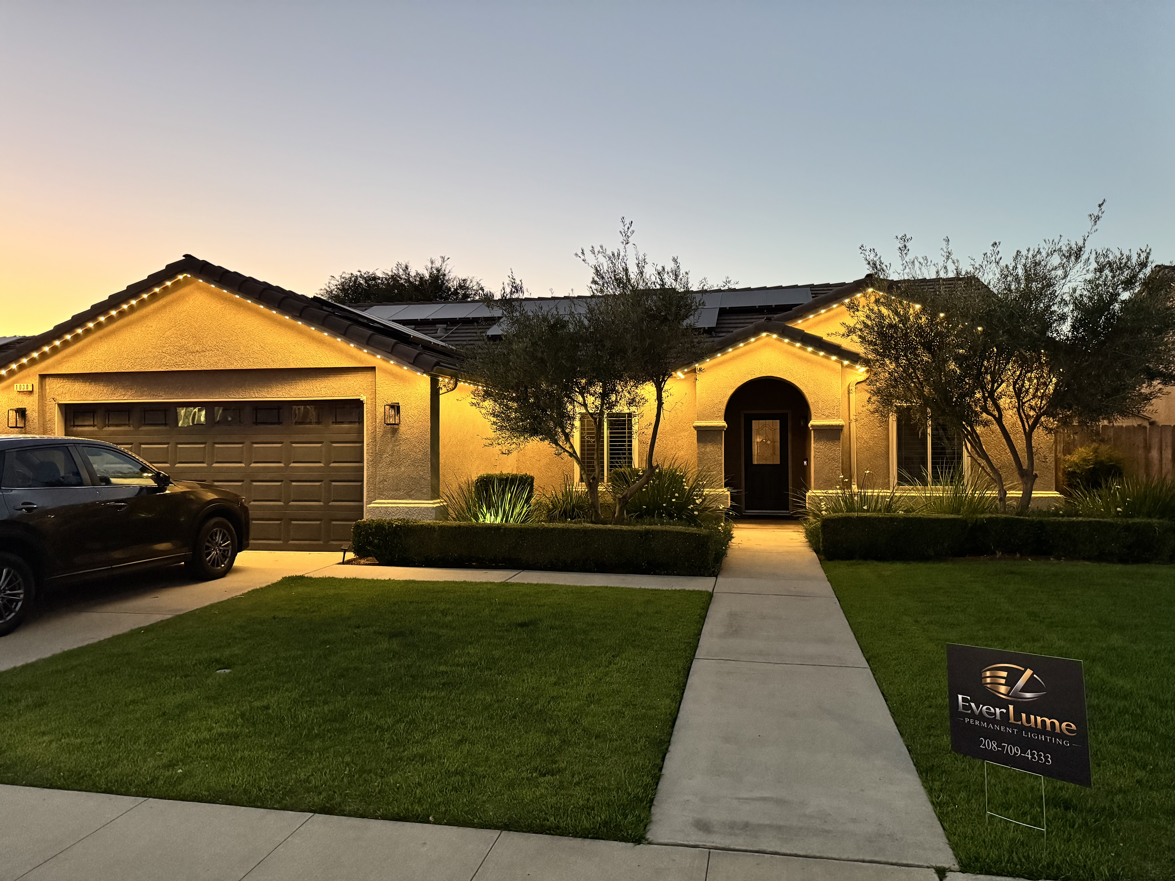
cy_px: 440
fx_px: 815
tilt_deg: +0.6
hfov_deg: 71.6
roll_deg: -0.2
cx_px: 588
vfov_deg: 56.8
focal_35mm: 24
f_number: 1.78
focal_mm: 6.76
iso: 800
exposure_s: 1/44
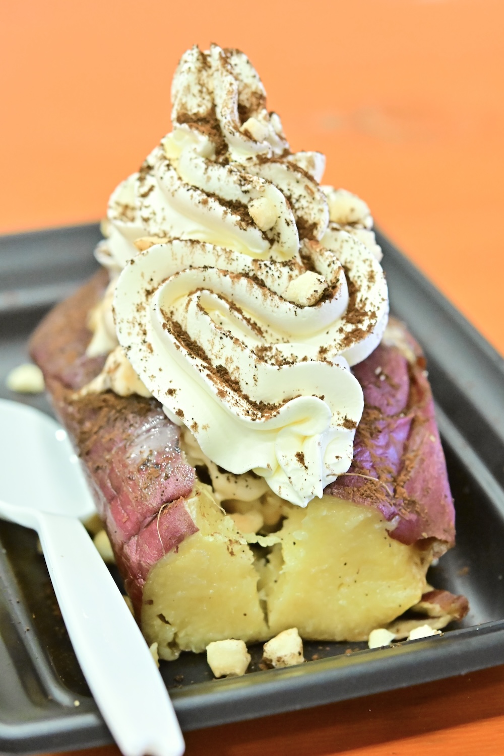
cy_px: 378
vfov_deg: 22.6
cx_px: 252
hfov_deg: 15.2
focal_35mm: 90
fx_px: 1891
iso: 4000
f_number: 5.6
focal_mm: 60
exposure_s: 1/100
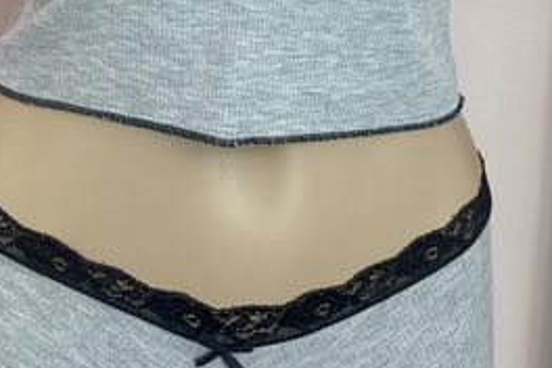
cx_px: 286
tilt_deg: -9.6
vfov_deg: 13.1
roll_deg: -0.7
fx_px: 1549
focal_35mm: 101
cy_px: -116
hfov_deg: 20.2
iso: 64
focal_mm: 6.76
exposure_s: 1/100
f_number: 1.78
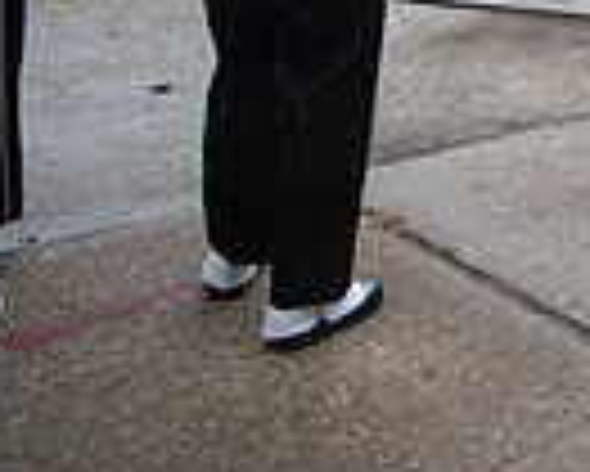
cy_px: -290
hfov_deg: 14.8
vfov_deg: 14.2
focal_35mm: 100
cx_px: 1257
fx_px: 1747
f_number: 3.5
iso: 1600
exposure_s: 1/500
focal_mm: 24
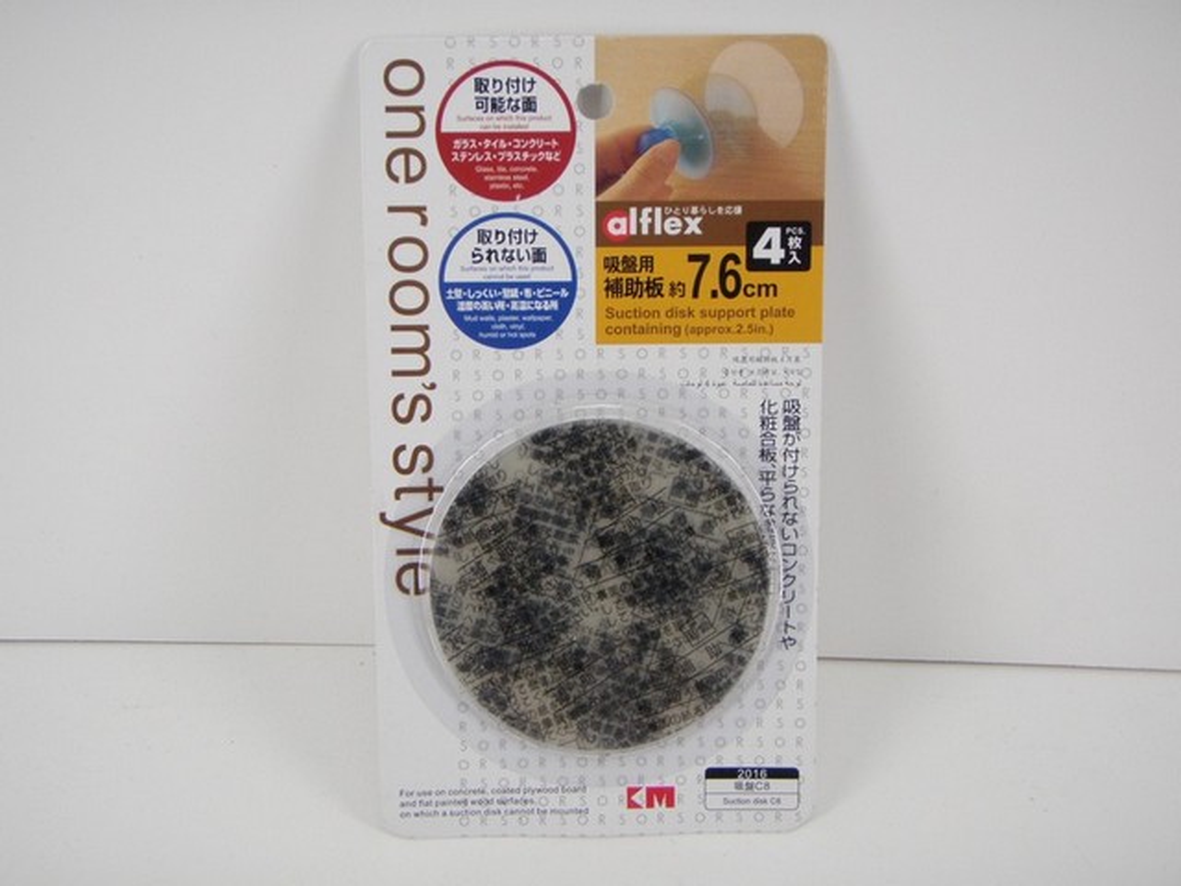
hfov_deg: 37.5
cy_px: 443
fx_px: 1740
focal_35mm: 51
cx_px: 590
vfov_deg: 28.6
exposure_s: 1/40
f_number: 4
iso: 160
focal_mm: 9.13
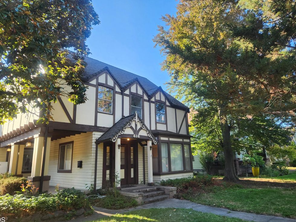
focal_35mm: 24
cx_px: 145
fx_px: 205
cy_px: 115
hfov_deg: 71.6
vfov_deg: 56.8
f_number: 1.8
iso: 20
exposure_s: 1/180
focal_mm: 5.4
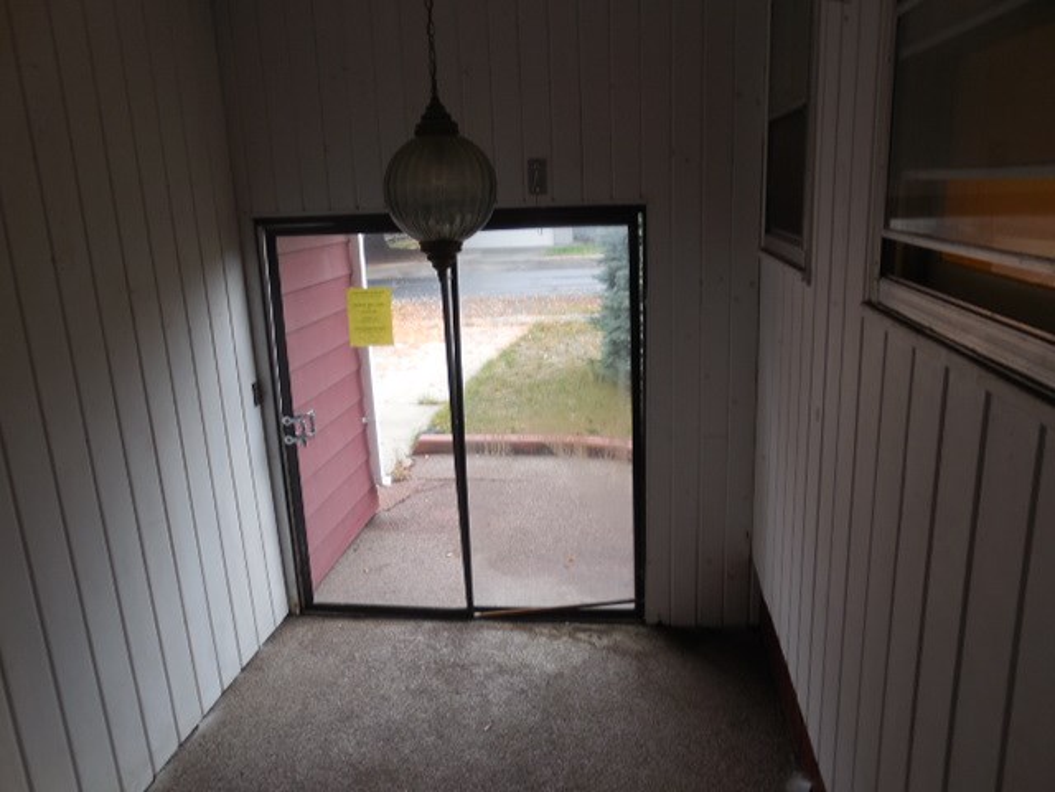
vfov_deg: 53.1
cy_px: 396
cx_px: 528
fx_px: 792
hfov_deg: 67.3
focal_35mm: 26
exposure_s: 1/60
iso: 125
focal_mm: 4.6
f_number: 3.5
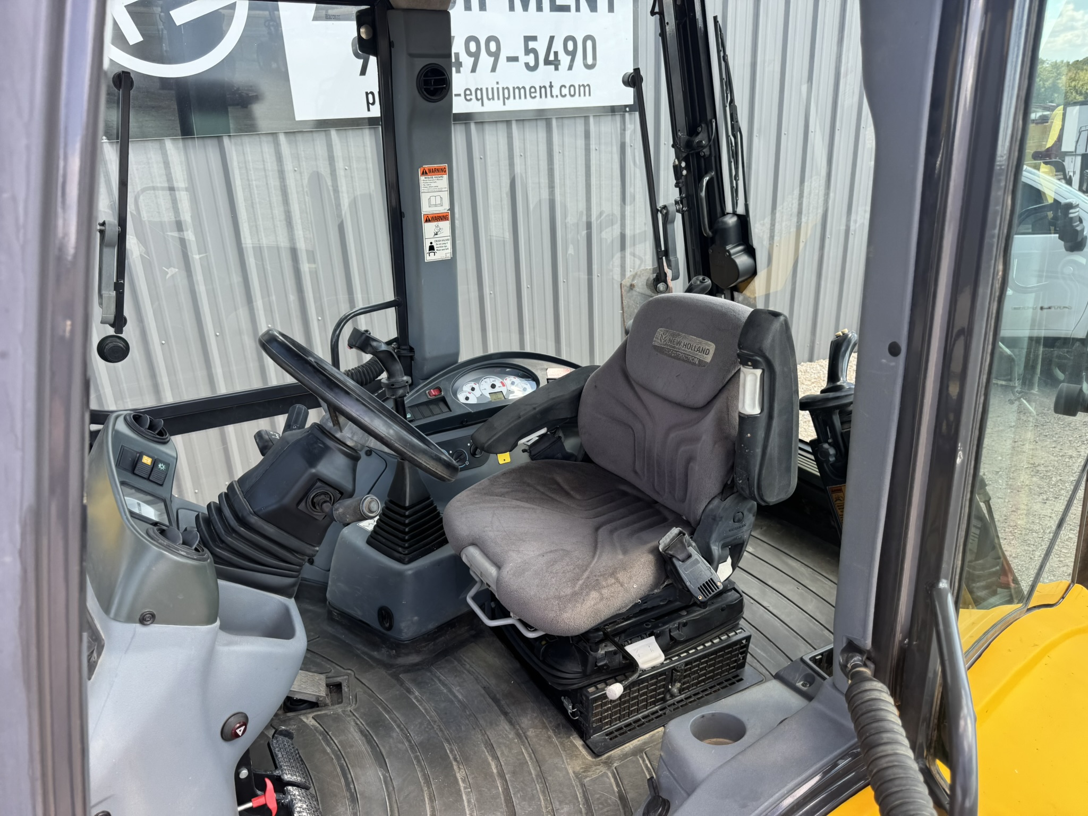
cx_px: 544
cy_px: 408
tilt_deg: -21.9
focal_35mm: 24
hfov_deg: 71.6
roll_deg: +2.4
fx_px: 754
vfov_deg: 56.8
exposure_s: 1/425
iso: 80
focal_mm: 6.76
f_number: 1.78
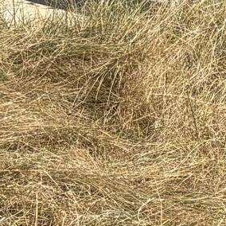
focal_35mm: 243
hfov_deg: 7.1
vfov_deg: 6.7
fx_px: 1795
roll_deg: -3.1
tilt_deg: -0.2
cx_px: 290
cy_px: -403
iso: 50
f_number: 1.6
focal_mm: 5.96
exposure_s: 1/3279
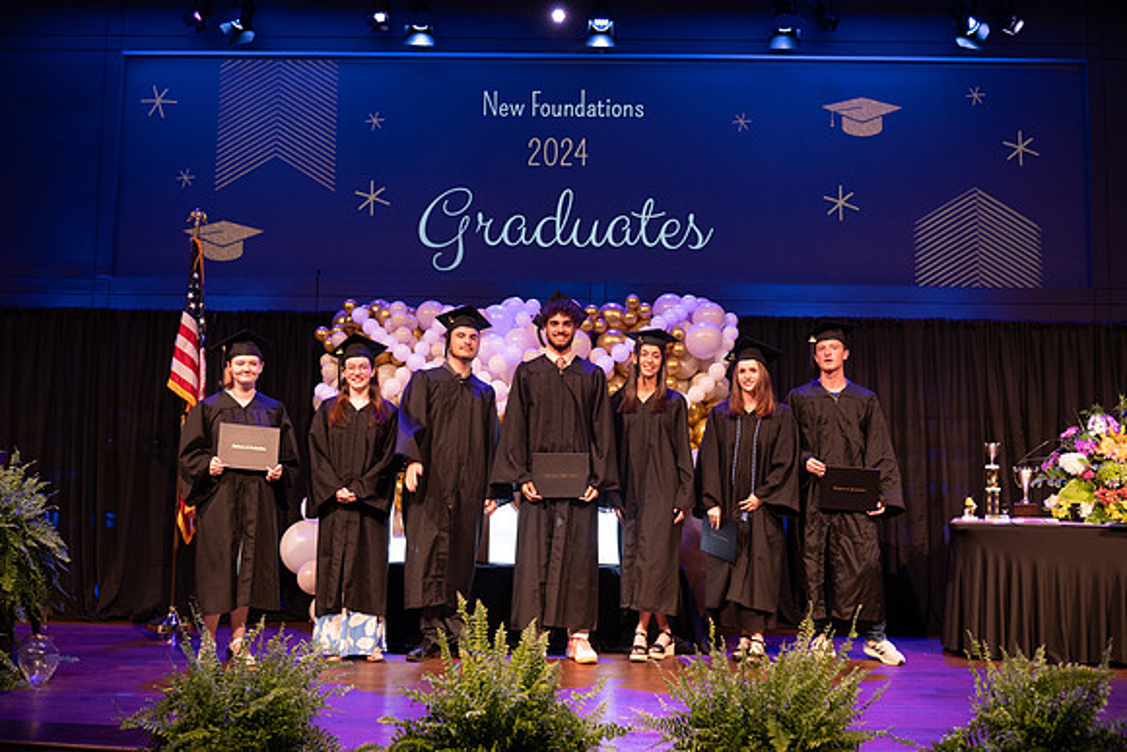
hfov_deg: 54.4
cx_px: 564
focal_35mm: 35
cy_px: 376
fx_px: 1096
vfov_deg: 37.9
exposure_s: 1/200
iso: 1600
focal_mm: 35
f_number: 4
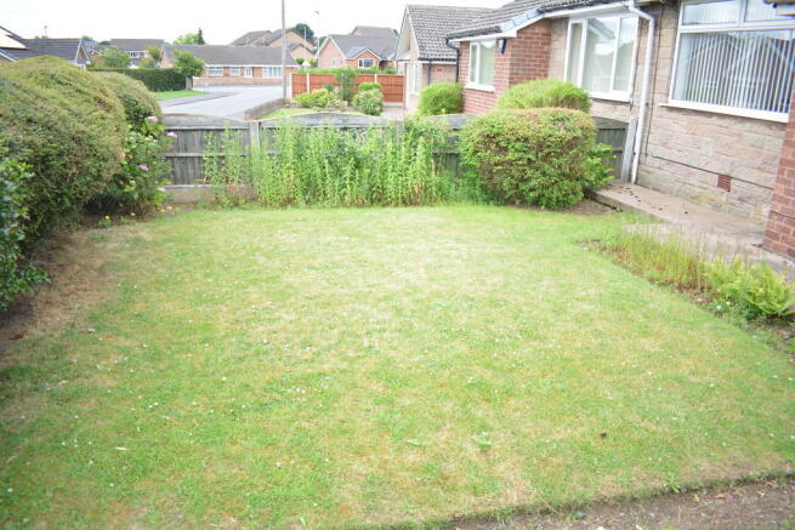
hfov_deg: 67.4
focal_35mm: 27
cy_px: 265
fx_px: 596
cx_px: 398
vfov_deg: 48.0
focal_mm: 18
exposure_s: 1/400
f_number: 3.5
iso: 400
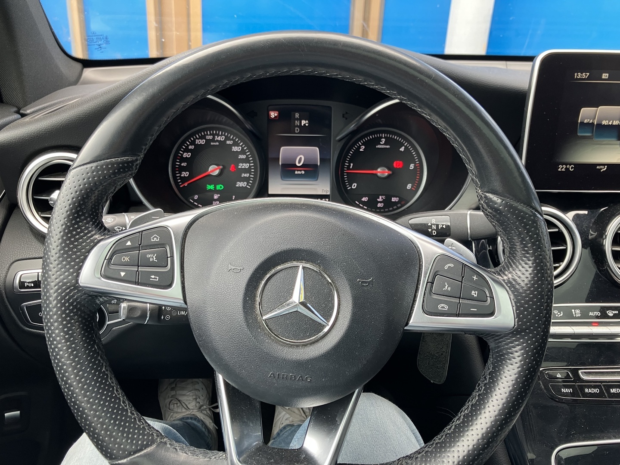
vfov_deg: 49.7
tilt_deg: -19.6
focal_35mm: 28
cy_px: 232
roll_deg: -2.4
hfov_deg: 63.4
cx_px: 310
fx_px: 502
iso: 80
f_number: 1.8
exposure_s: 1/90
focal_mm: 3.99
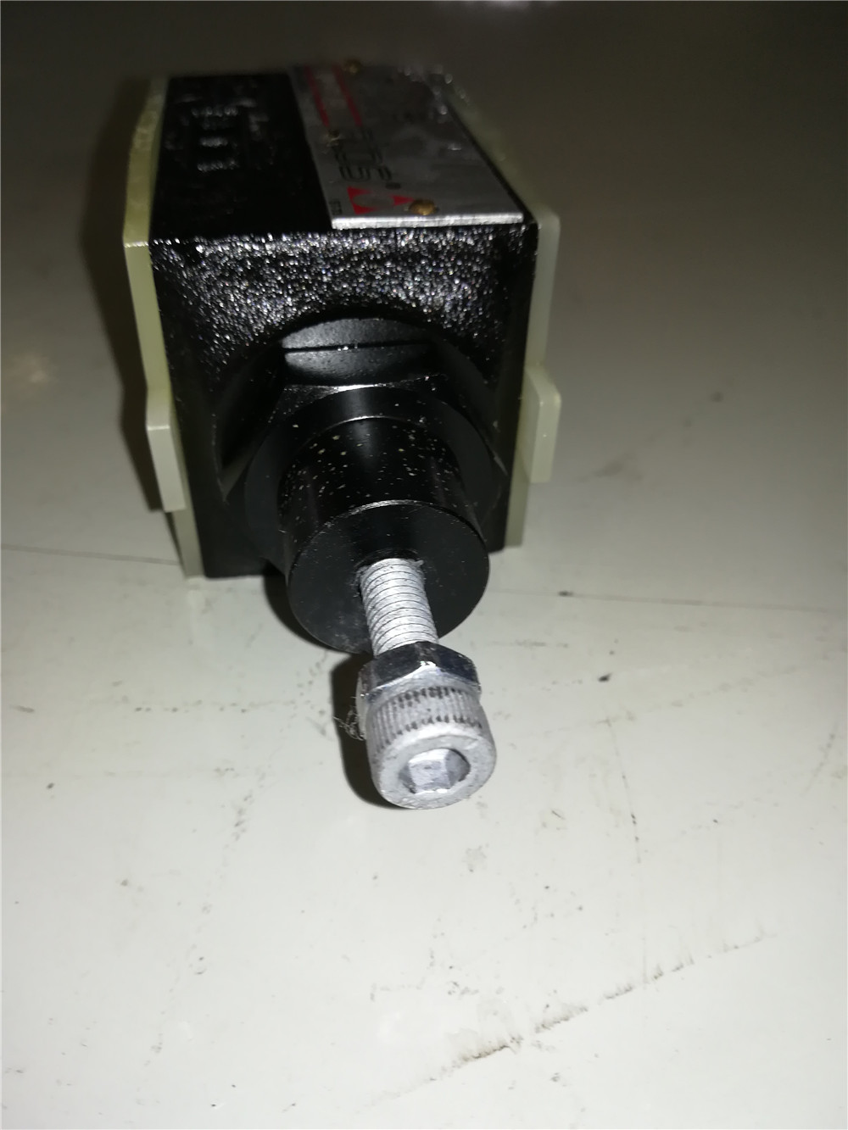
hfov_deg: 53.1
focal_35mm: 26
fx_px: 849
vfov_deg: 67.3
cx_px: 424
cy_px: 565
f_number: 2.2
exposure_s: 1/30
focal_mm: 3.83
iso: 80
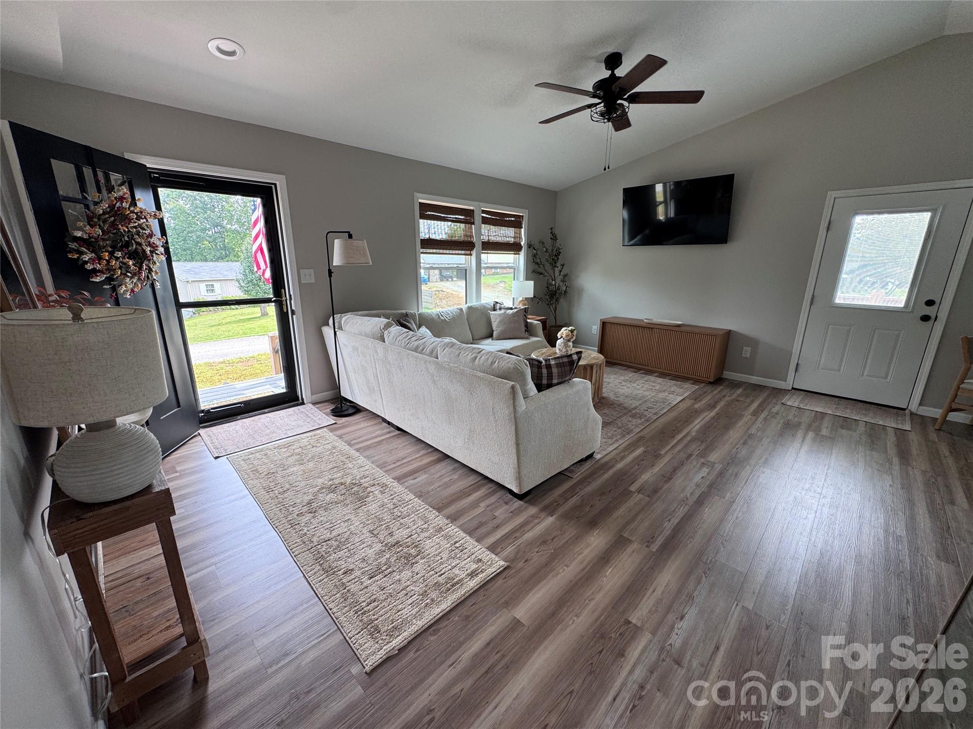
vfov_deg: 85.7
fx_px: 394
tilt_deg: -15.7
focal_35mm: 14
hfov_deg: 102.1
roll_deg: -0.6
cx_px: 486
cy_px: 364
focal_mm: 2.22
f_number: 2.2
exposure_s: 1/99
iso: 80
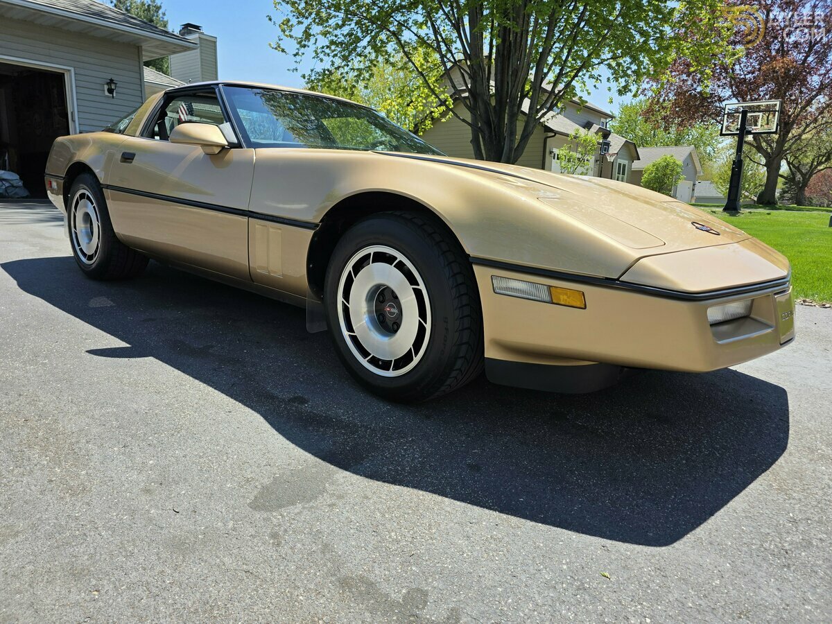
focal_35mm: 23
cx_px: 416
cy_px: 312
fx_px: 553
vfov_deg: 58.9
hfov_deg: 73.9
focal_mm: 6.3
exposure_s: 1/3409
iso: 80
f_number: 1.7
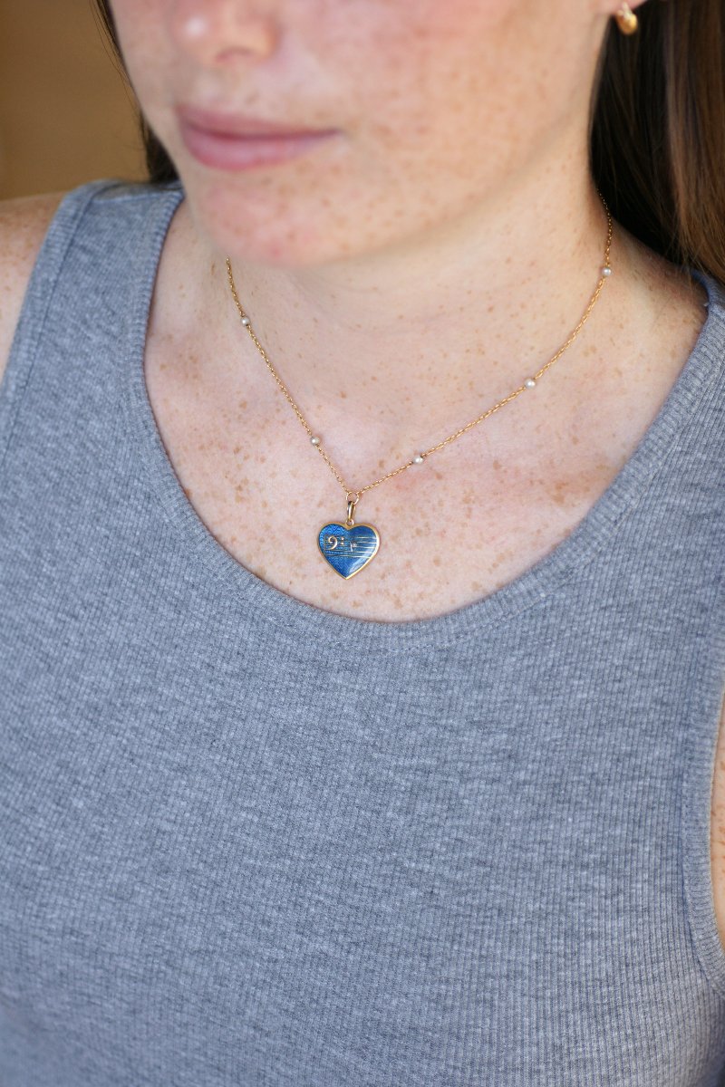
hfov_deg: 13.0
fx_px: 3172
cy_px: 544
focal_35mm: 105
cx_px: 362
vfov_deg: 19.5
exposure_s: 1/125
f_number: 2.8
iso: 250
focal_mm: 70
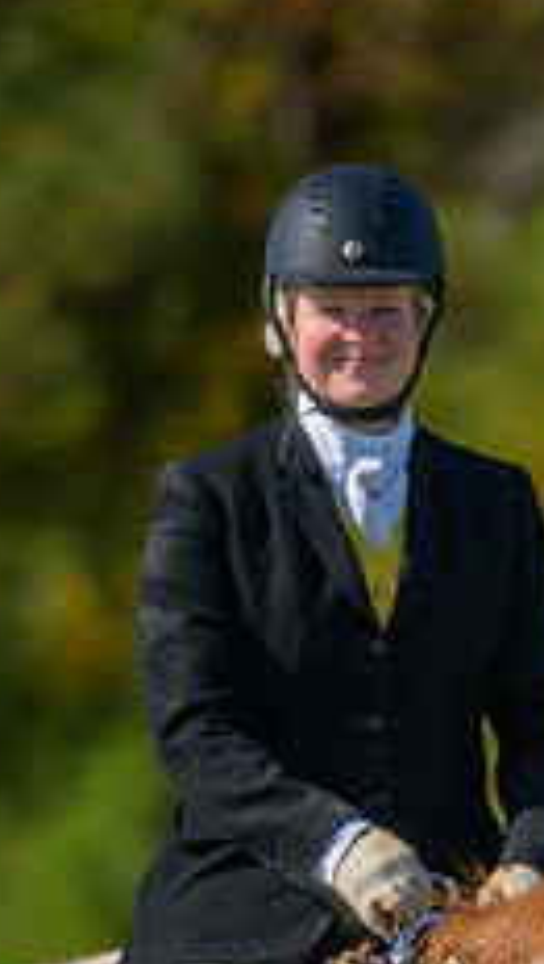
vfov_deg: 3.1
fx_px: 17873
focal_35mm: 699
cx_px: 636
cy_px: 706
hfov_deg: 1.7
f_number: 3.2
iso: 200
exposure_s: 1/1250
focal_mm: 200
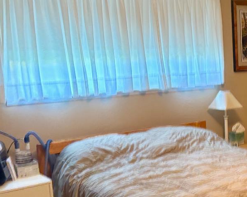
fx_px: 468
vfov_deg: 23.8
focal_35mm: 64
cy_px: 120
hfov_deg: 26.1
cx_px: 303
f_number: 1.6
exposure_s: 1/60
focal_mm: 5.96
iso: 400
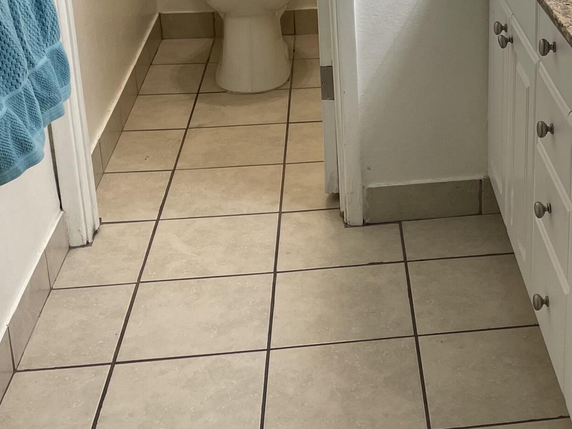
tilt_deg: -18.5
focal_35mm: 63
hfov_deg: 29.5
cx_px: 506
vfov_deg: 22.7
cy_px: 48
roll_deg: +0.2
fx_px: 1041
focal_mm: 4.2
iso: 80
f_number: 1.6
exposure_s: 1/60
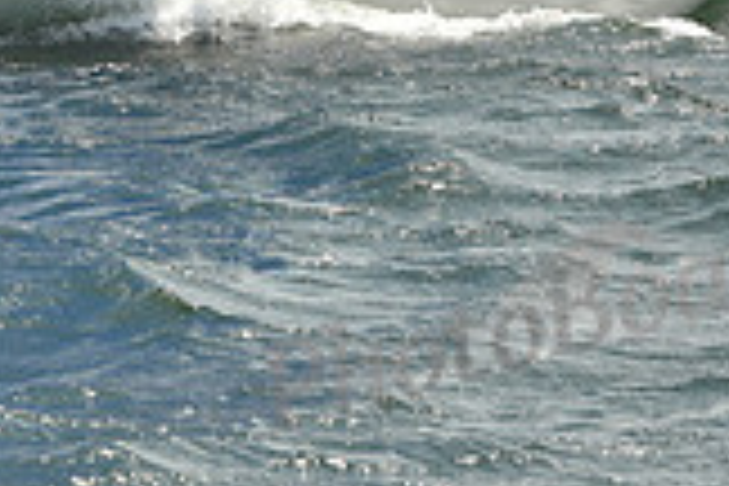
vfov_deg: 5.4
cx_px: 32
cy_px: -313
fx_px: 5082
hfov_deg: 8.2
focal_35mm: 251
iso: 400
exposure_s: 1/1600
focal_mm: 70
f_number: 9
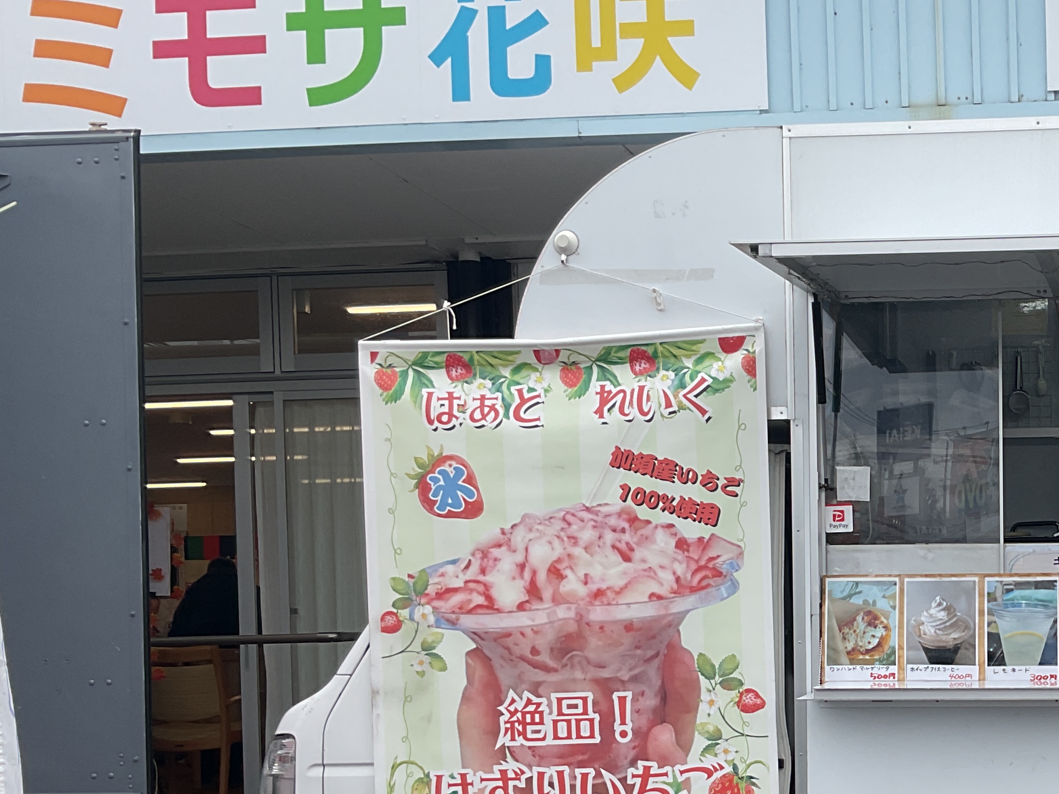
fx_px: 1774
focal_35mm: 58
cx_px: 996
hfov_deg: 31.3
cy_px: 634
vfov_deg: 24.8
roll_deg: +0.9
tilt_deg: +0.6
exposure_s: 1/400
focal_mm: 3
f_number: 1.8
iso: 16
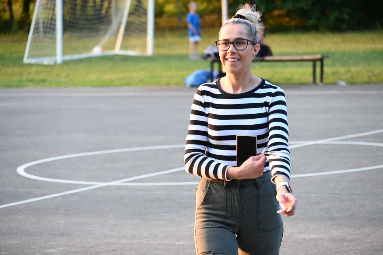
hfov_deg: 10.2
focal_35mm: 202
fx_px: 2154
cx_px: 192
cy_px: 128
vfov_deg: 6.8
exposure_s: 1/250
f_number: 5.3
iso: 1400
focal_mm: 135
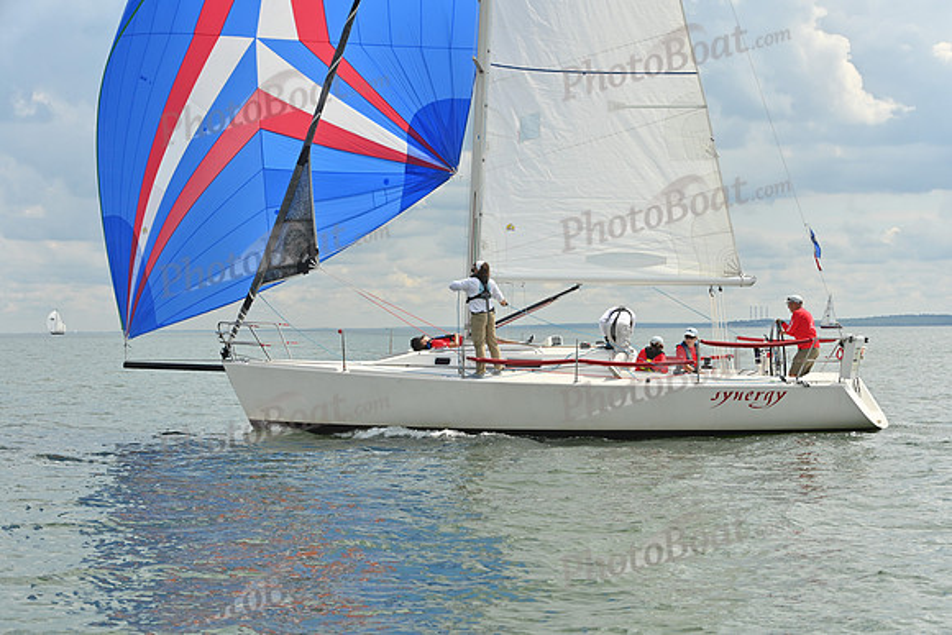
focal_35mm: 70
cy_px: 318
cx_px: 476
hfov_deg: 28.8
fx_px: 1851
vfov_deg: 19.5
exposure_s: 1/1250
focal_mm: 70
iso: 320
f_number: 8
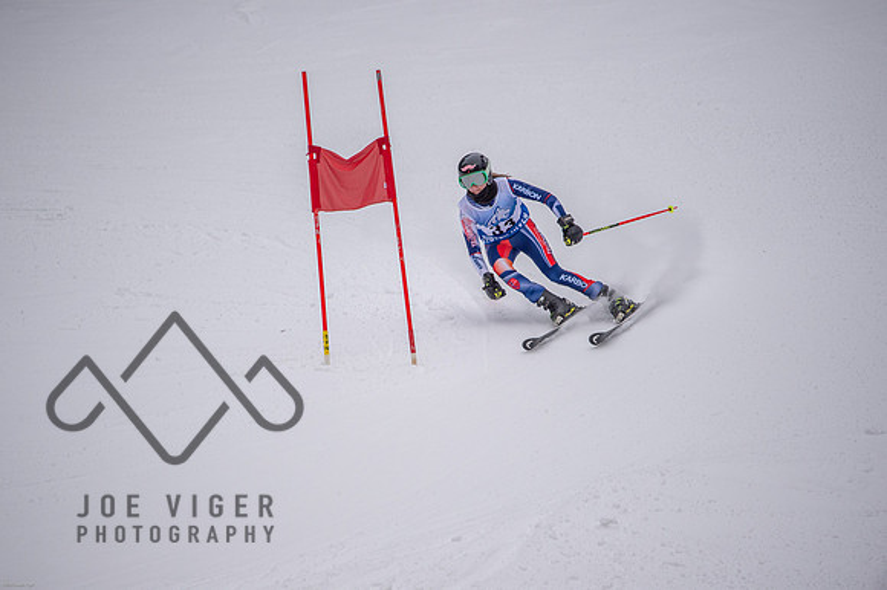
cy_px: 295
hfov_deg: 3.4
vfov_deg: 2.3
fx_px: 14774
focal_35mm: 600
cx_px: 444
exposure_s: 1/4000
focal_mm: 600
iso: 2000
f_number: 6.3
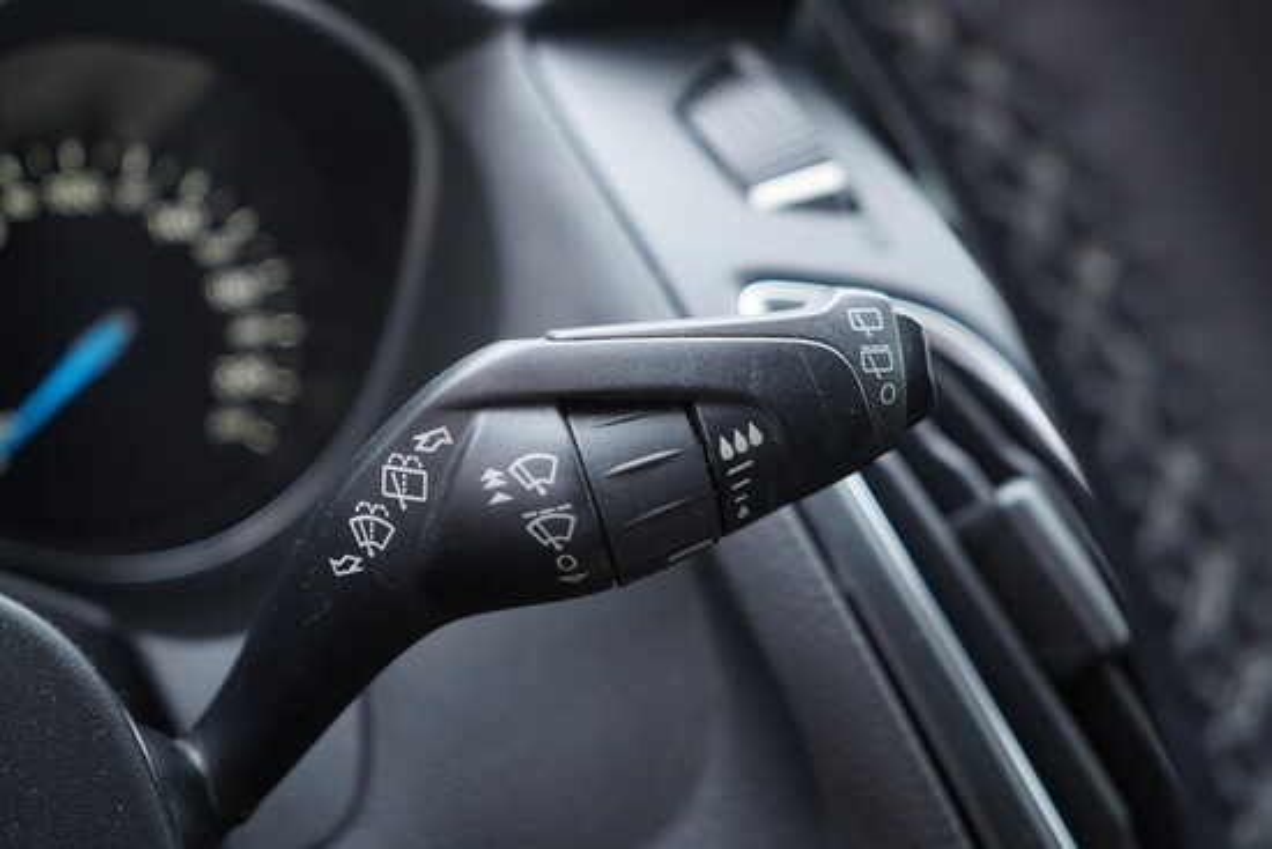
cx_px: 636
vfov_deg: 36.9
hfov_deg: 53.1
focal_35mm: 36
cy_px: 424
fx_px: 1272
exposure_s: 1/40
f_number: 2.8
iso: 400
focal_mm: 24
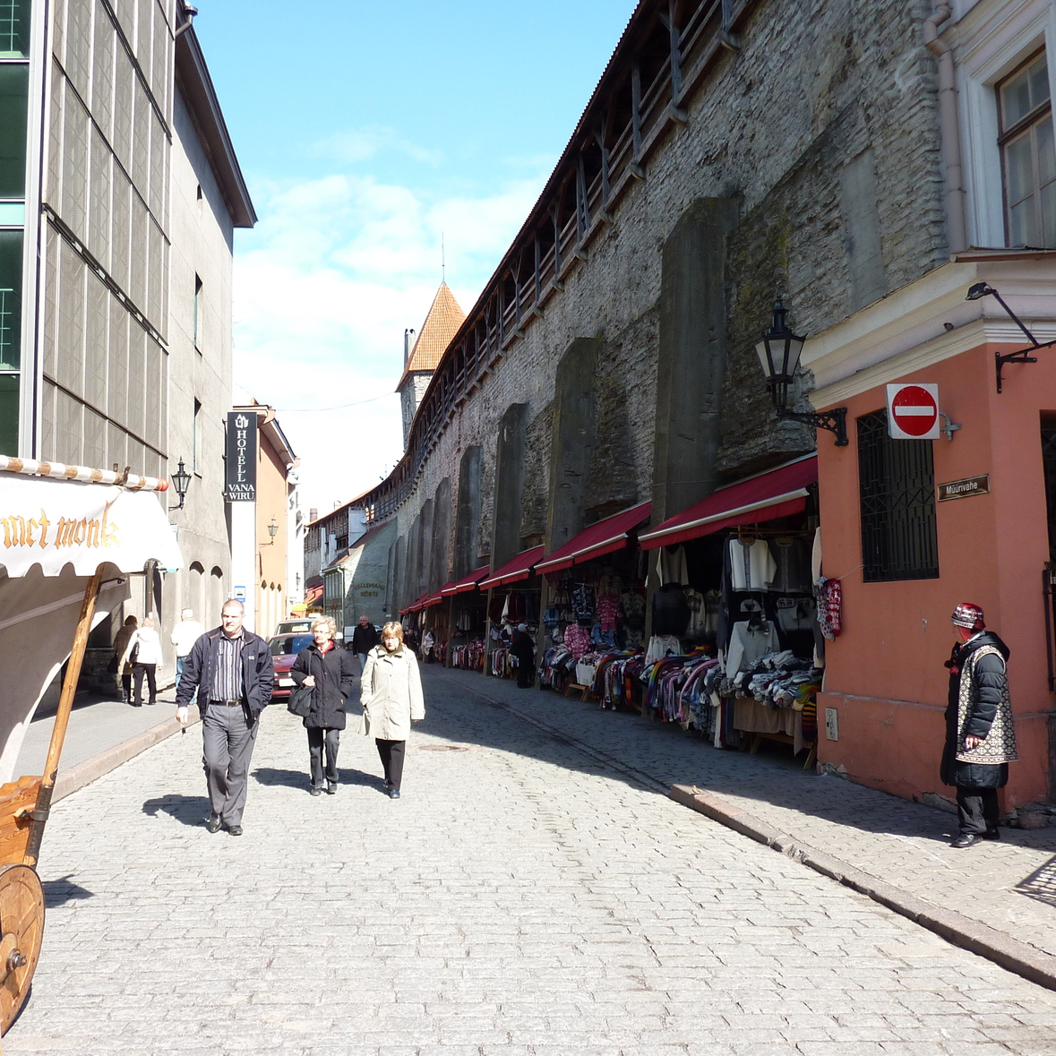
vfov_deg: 54.0
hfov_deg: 53.7
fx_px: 1035
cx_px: 434
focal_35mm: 30
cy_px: 527
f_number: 4
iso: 80
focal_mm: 4.1
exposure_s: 1/250
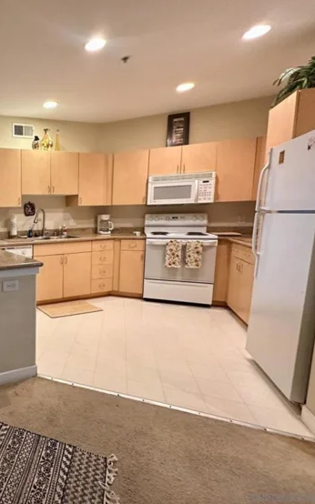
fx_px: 275
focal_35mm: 20
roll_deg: +0.8
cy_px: 250
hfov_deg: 47.5
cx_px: -11
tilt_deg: -7.6
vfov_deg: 85.1
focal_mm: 2.22
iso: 400
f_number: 2.2
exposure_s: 1/60
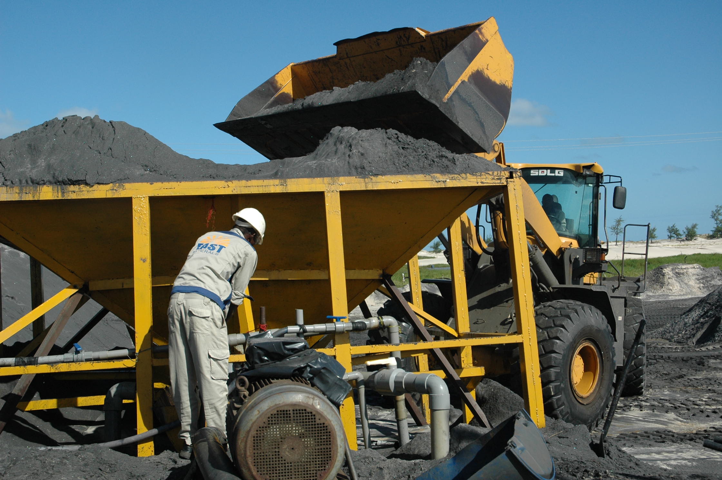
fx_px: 871
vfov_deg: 30.8
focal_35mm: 44
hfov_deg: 45.0
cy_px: 240
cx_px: 361
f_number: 6.3
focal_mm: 29
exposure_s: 1/1600
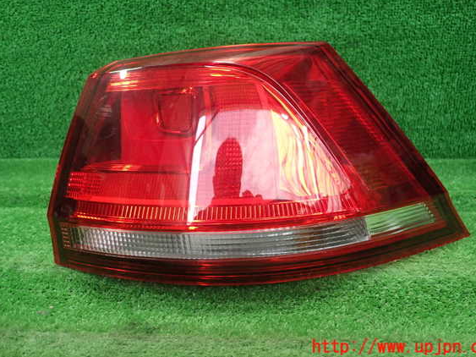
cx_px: 249
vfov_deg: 44.1
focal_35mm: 32
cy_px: 168
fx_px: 440
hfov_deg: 56.8
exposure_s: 1/125
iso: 320
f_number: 2.3
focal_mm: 5.5
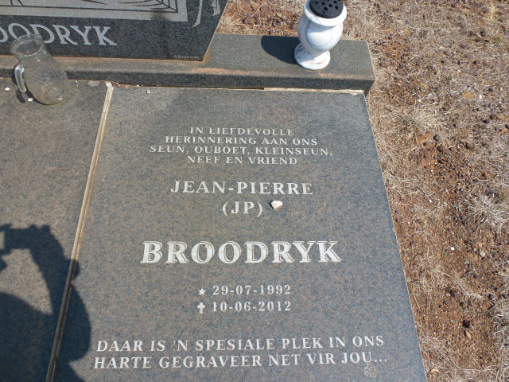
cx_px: 254
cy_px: 191
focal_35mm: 24
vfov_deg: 56.8
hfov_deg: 71.6
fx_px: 353
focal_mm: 4.3
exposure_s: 1/640
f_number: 4
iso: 100
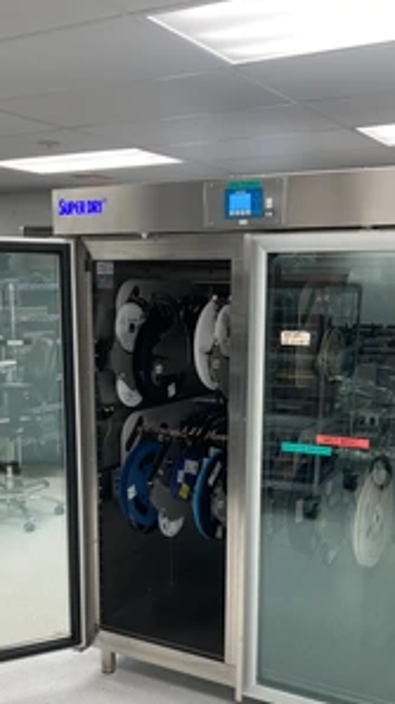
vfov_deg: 48.8
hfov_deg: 28.9
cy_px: 456
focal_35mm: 41
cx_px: 194
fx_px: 766
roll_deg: -0.4
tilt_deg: -11.1
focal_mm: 3.99
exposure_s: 1/60
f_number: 1.8
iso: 40
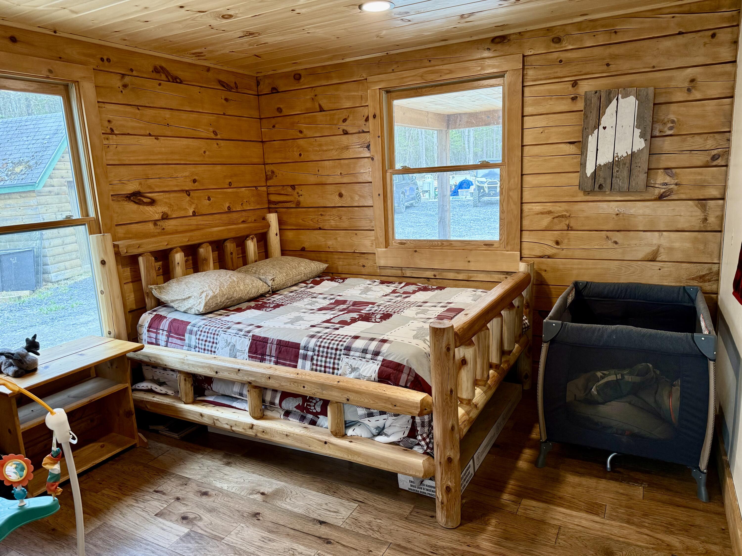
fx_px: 514
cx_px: 371
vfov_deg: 56.8
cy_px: 278
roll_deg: +2.8
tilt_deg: -10.9
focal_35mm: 24
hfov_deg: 71.6
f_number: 1.78
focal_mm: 6.76
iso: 200
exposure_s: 1/127
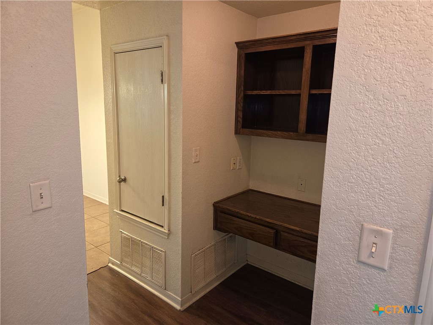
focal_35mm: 23
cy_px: 162
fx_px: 288
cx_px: 216
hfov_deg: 73.9
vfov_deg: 58.9
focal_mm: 5.4
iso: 125
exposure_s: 1/24
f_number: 1.8
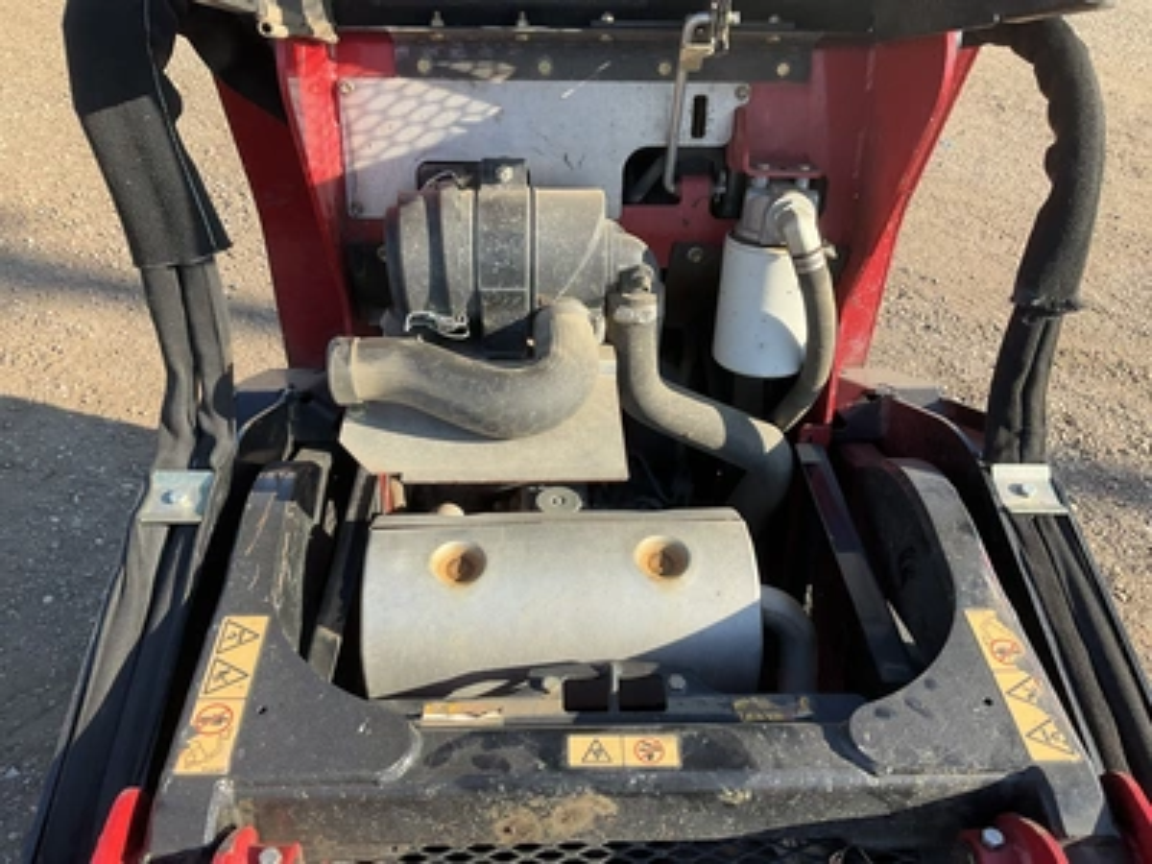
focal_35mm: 29
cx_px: 576
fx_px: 965
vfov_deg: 48.2
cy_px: 432
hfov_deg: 61.7
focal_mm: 3
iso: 25
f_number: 1.8
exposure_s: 1/509
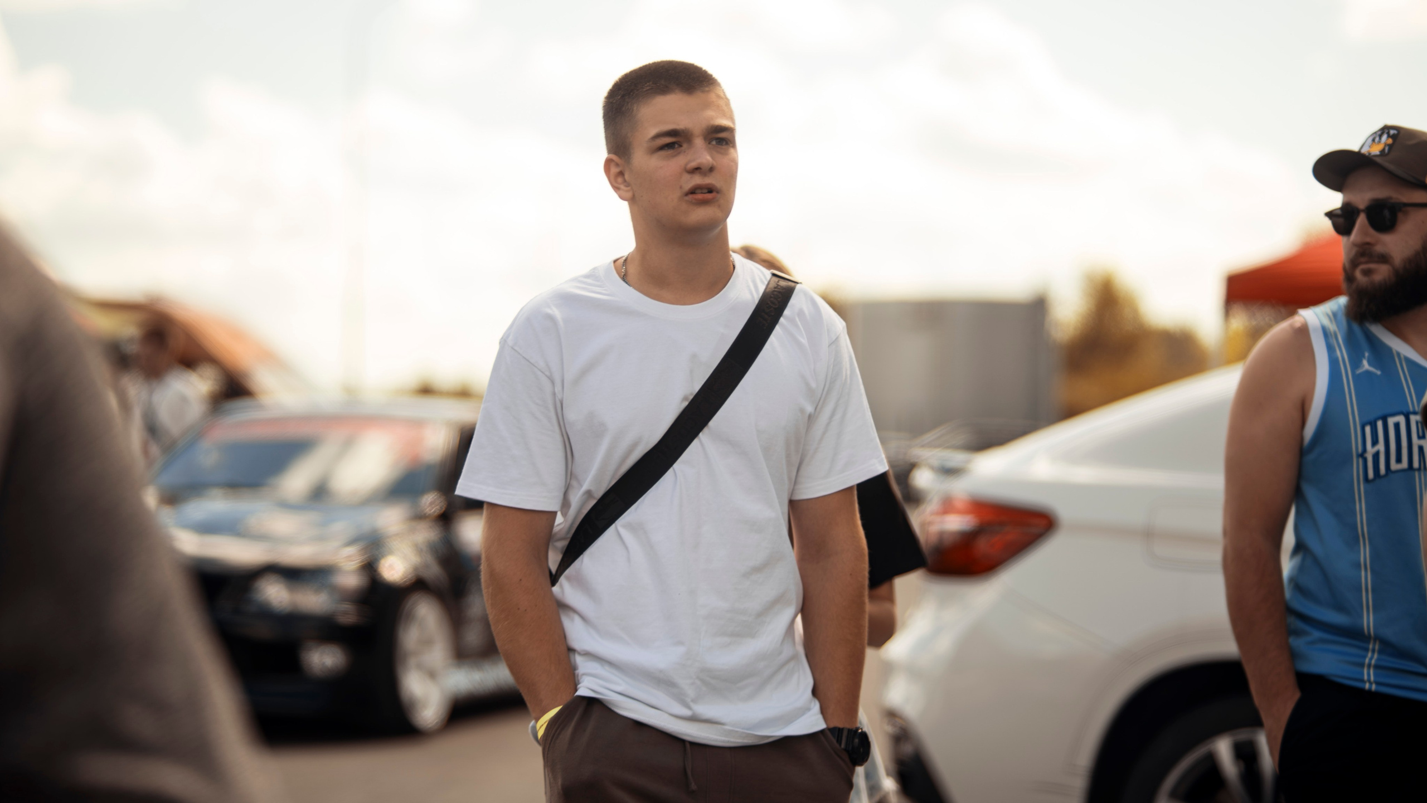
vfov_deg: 13.6
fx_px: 3369
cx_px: 714
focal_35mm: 89
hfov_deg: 23.9
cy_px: 327
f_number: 1.8
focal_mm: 85
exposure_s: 1/200
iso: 100
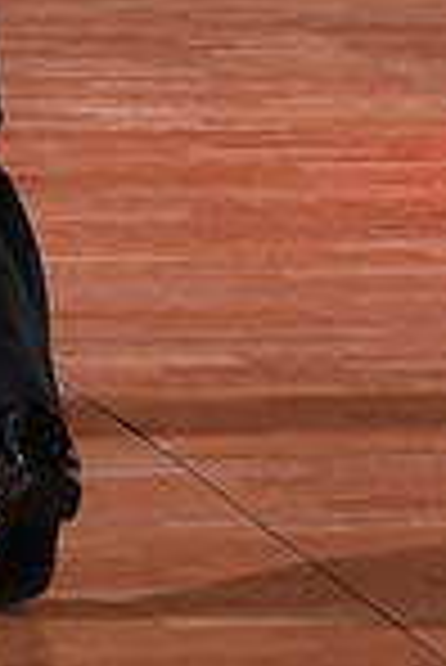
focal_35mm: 372
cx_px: 160
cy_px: -436
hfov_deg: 3.7
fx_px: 6896
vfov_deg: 5.5
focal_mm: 95
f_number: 5
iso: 4000
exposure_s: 1/200
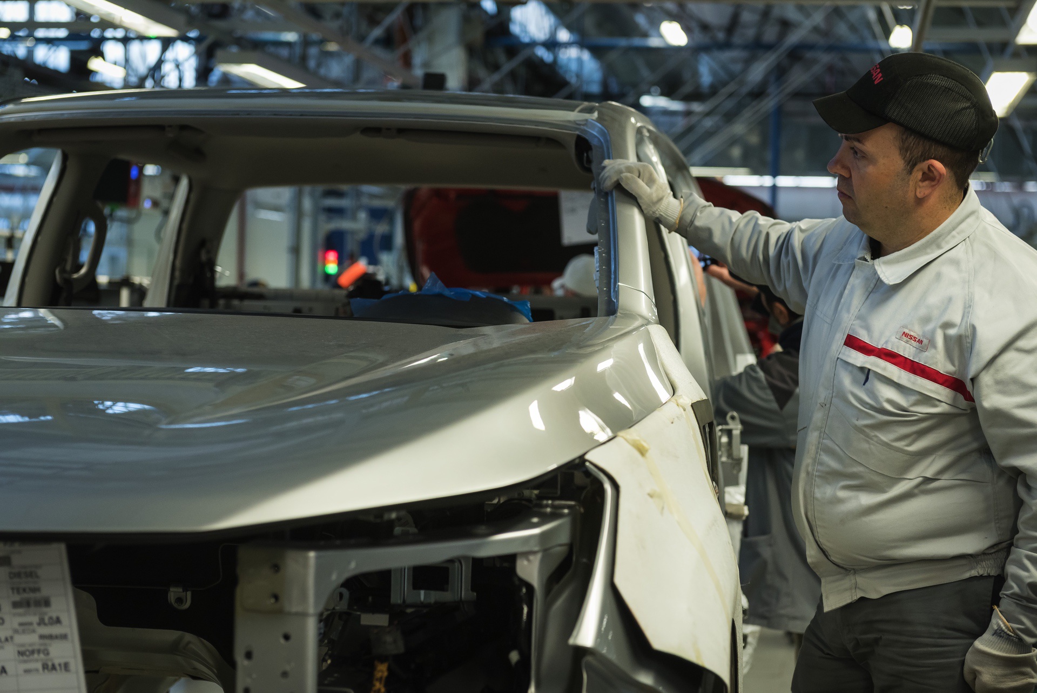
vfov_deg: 19.5
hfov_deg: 28.8
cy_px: 346
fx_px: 2017
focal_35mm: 70
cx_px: 518
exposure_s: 1/250
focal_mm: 70
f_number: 4
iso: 1600
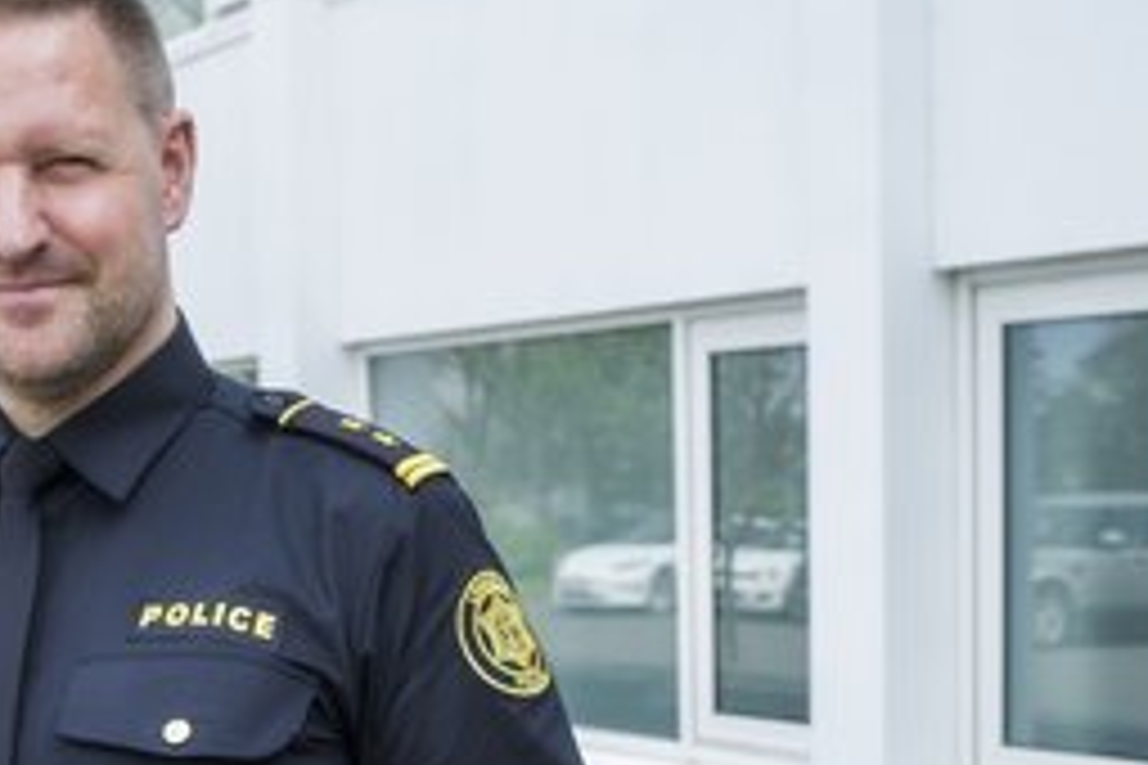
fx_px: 2105
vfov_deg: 20.1
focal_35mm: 66
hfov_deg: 30.5
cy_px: 720
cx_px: 540
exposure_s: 1/400
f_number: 4.5
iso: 250
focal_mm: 28
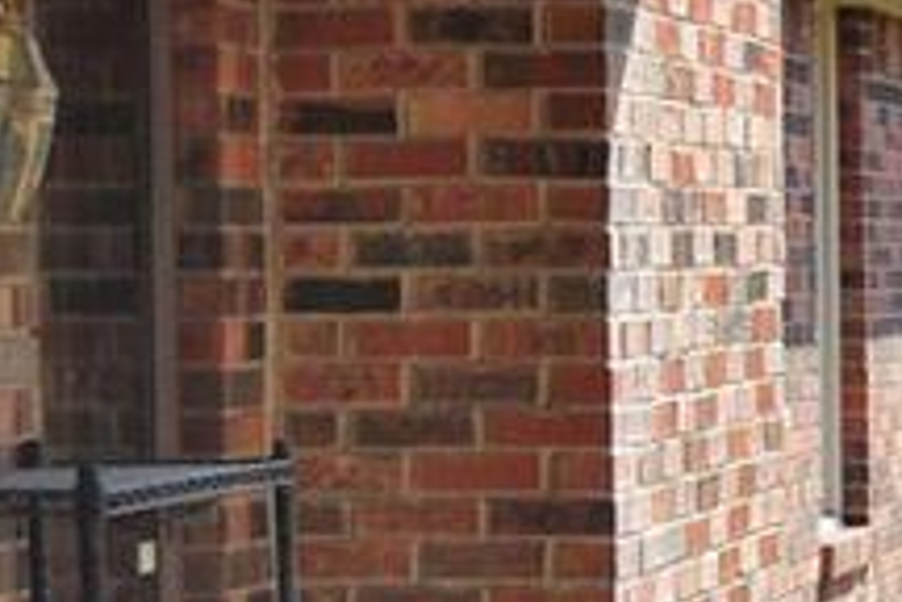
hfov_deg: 10.1
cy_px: 748
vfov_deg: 6.8
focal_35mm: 199
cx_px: 1186
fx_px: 4986
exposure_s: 1/640
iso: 200
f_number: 4.2
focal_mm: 28
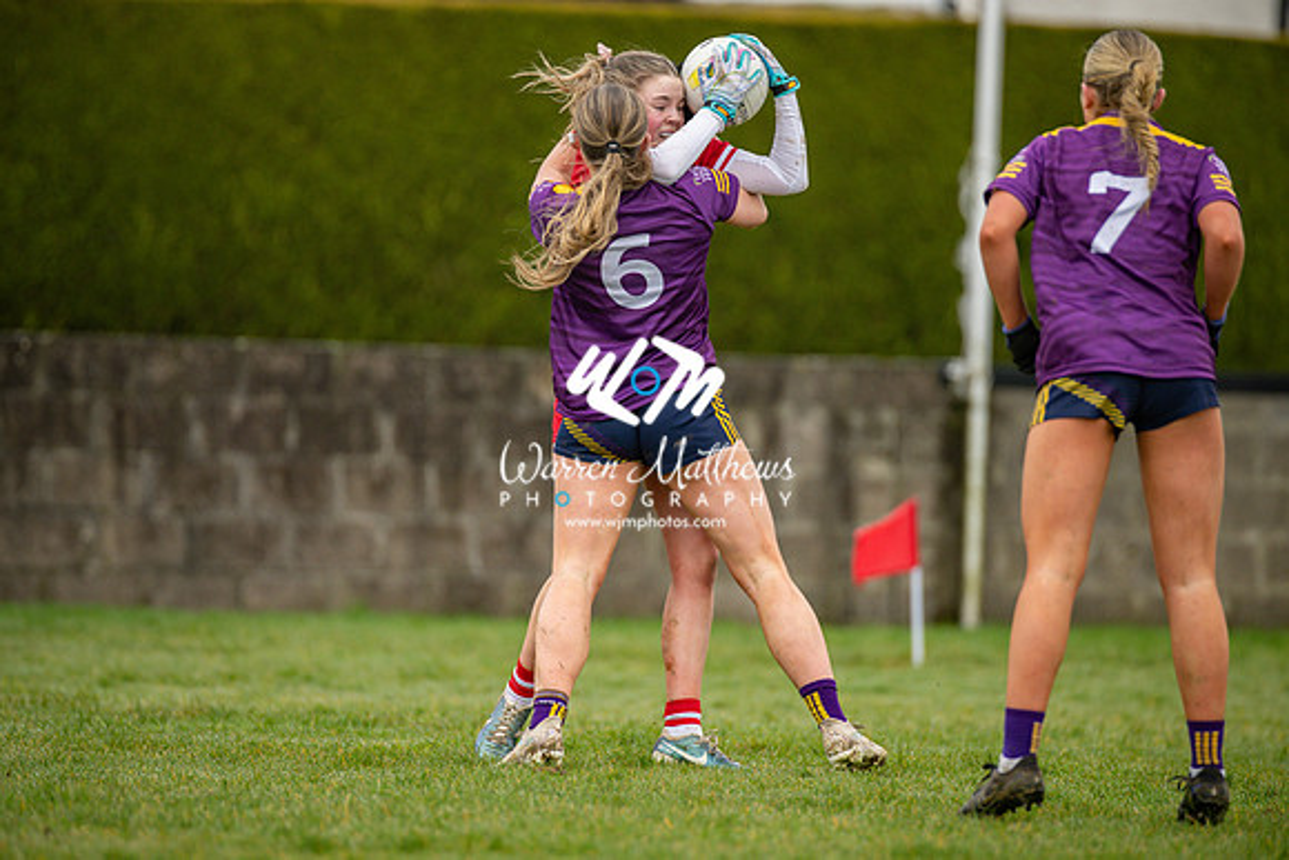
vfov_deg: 4.6
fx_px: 10744
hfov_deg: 6.9
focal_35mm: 300
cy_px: 430
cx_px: 644
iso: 900
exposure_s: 1/1000
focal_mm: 300
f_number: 2.8
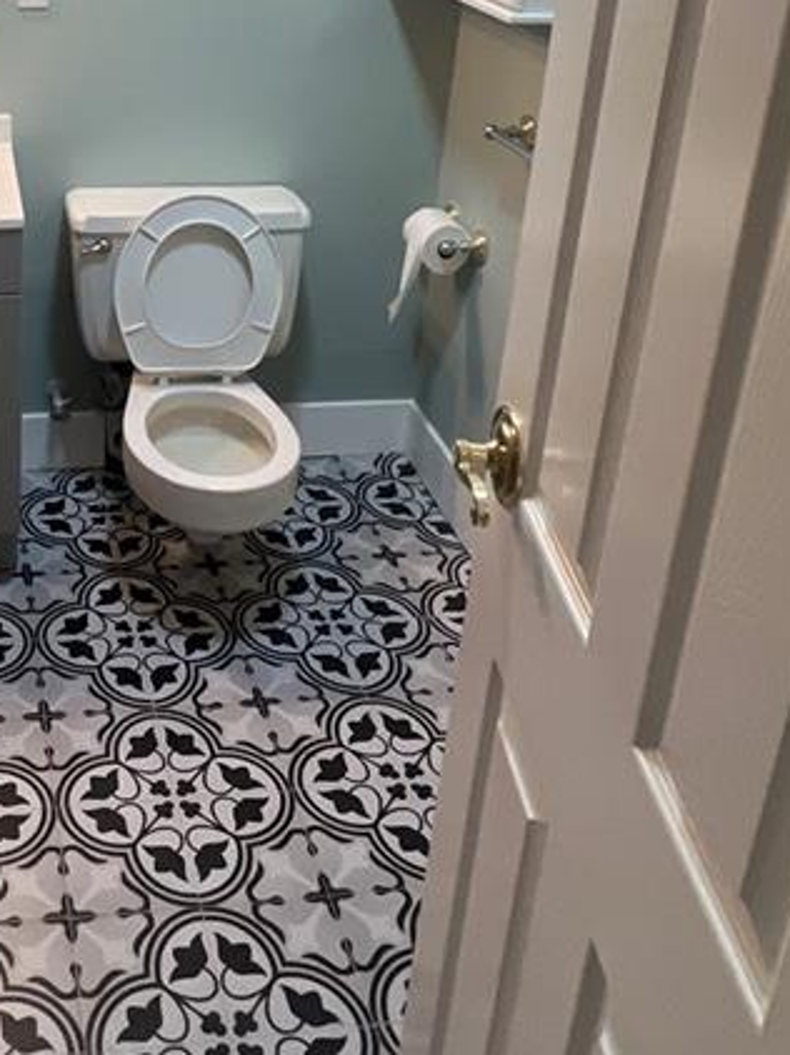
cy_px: 158
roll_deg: -0.6
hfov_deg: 36.4
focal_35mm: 37
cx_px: 88
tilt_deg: -19.0
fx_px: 1127
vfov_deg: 46.5
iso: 200
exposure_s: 1/60
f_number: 1.8
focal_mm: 1.57
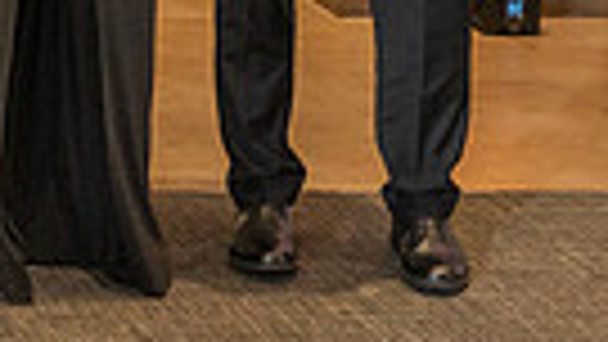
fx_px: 2902
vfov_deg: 6.7
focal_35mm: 180
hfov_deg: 11.5
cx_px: -284
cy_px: -137
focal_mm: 40
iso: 800
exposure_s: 1/160
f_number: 3.5
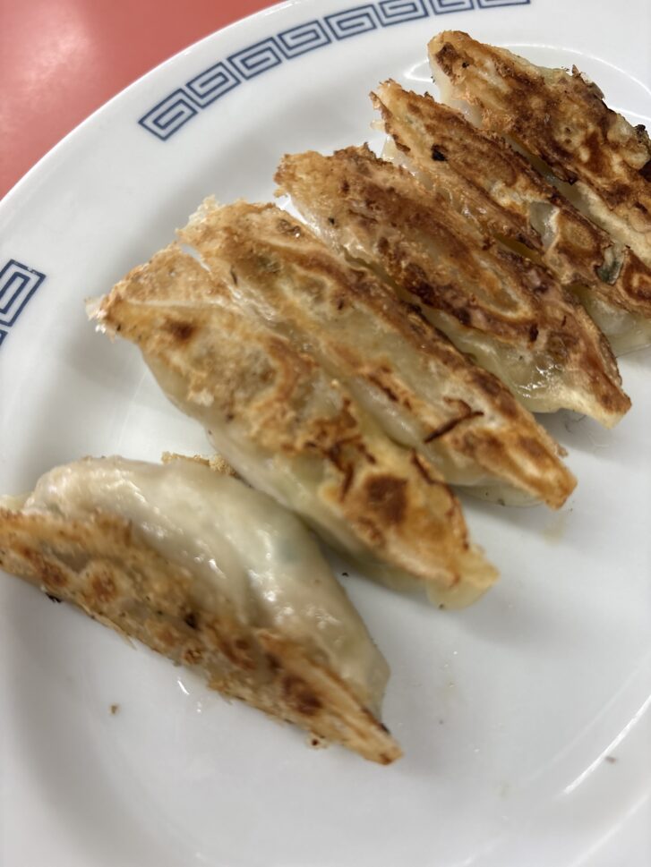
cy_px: 434
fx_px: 652
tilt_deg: -60.0
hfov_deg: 53.1
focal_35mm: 26
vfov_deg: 67.3
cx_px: 326
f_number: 1.6
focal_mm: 5.96
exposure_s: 1/122
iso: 100
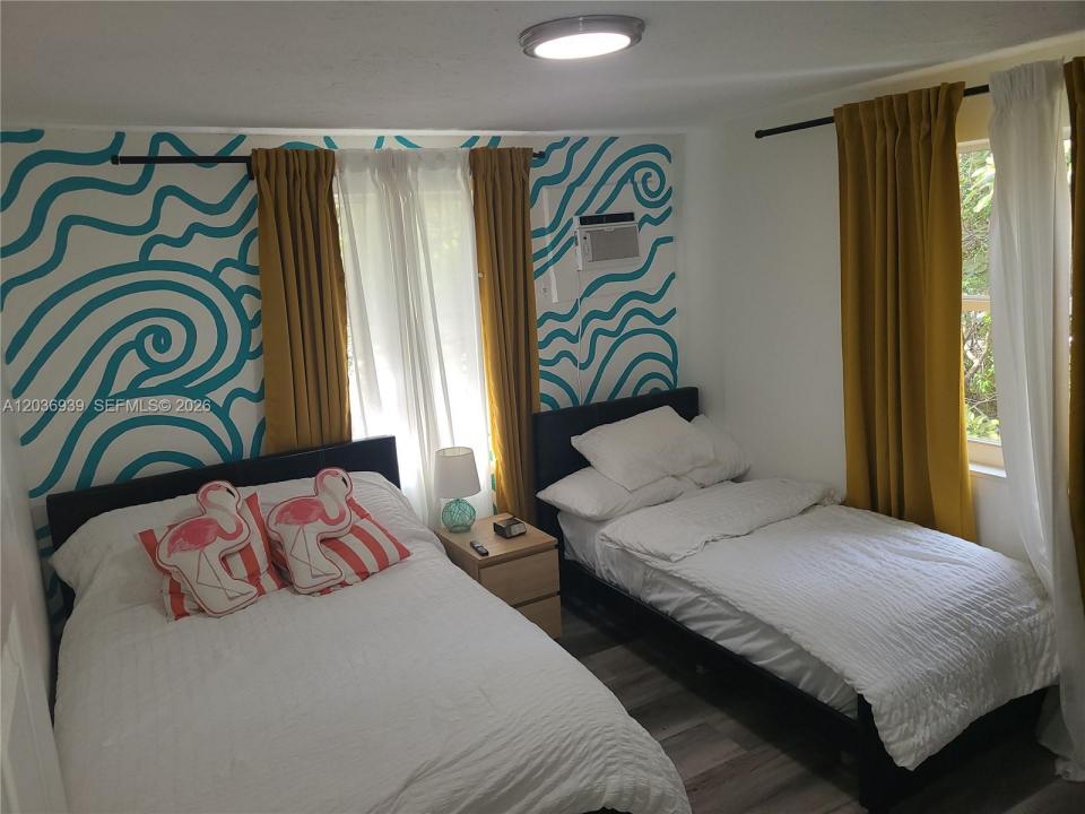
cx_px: 542
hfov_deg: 67.3
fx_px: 815
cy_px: 407
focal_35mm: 26
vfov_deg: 53.1
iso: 64
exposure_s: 1/120
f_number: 1.8
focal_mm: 5.4
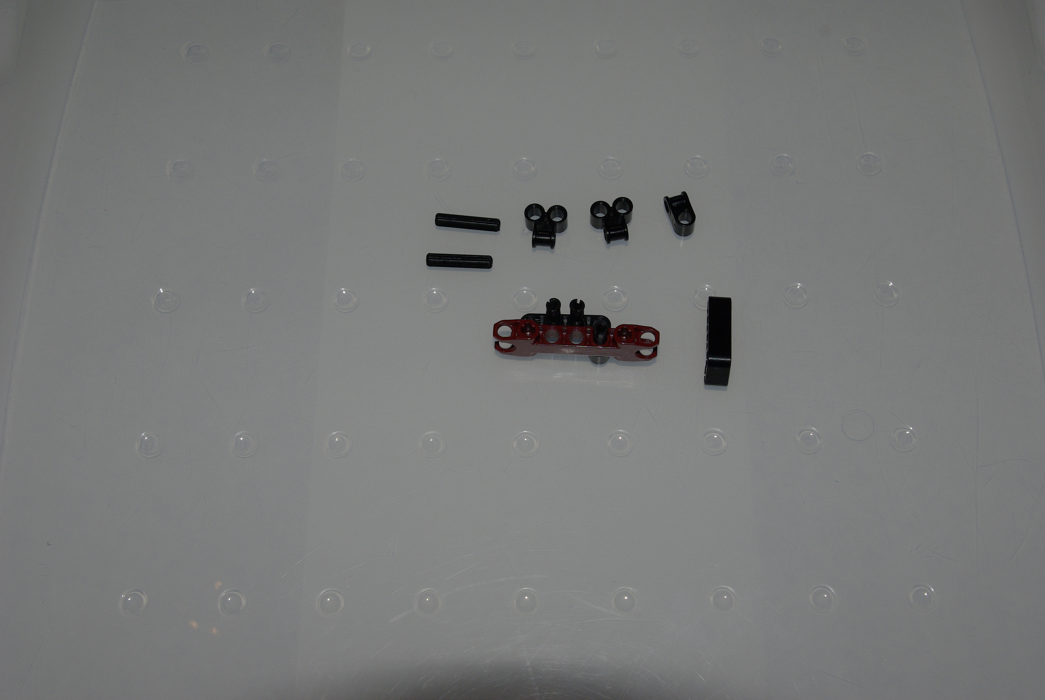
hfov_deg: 42.3
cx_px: 522
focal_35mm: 46
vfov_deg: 29.0
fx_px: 1351
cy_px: 350
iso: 400
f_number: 8
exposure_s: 1/45
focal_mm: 31
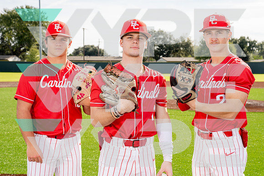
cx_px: 132
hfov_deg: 30.6
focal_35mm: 66
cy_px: 88
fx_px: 482
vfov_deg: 20.7
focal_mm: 63
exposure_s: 1/250
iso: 160
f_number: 8
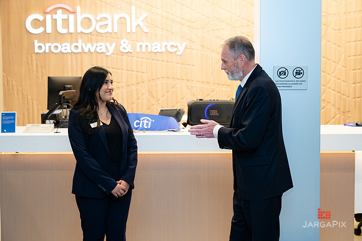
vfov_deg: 21.0
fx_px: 649
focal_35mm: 65
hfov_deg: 31.1
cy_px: 119
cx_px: 181
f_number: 4
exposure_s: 1/160
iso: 400
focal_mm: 63
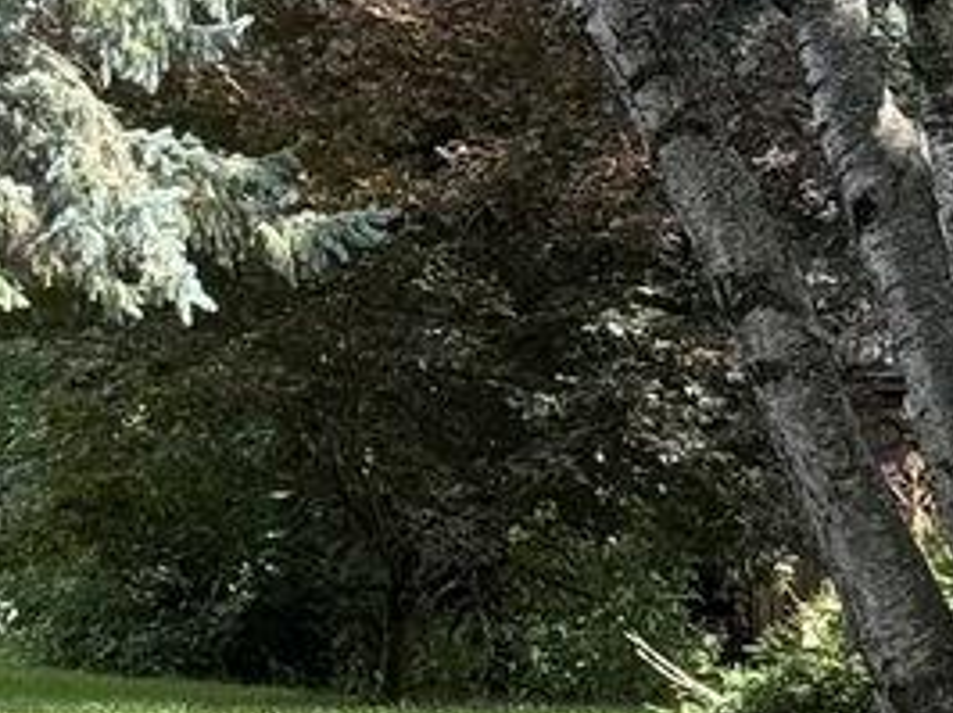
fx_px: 7152
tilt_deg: -0.1
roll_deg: +0.7
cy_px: 426
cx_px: -1154
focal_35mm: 260
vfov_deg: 5.7
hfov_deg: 7.2
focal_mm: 6.76
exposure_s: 1/657
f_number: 1.78
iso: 80
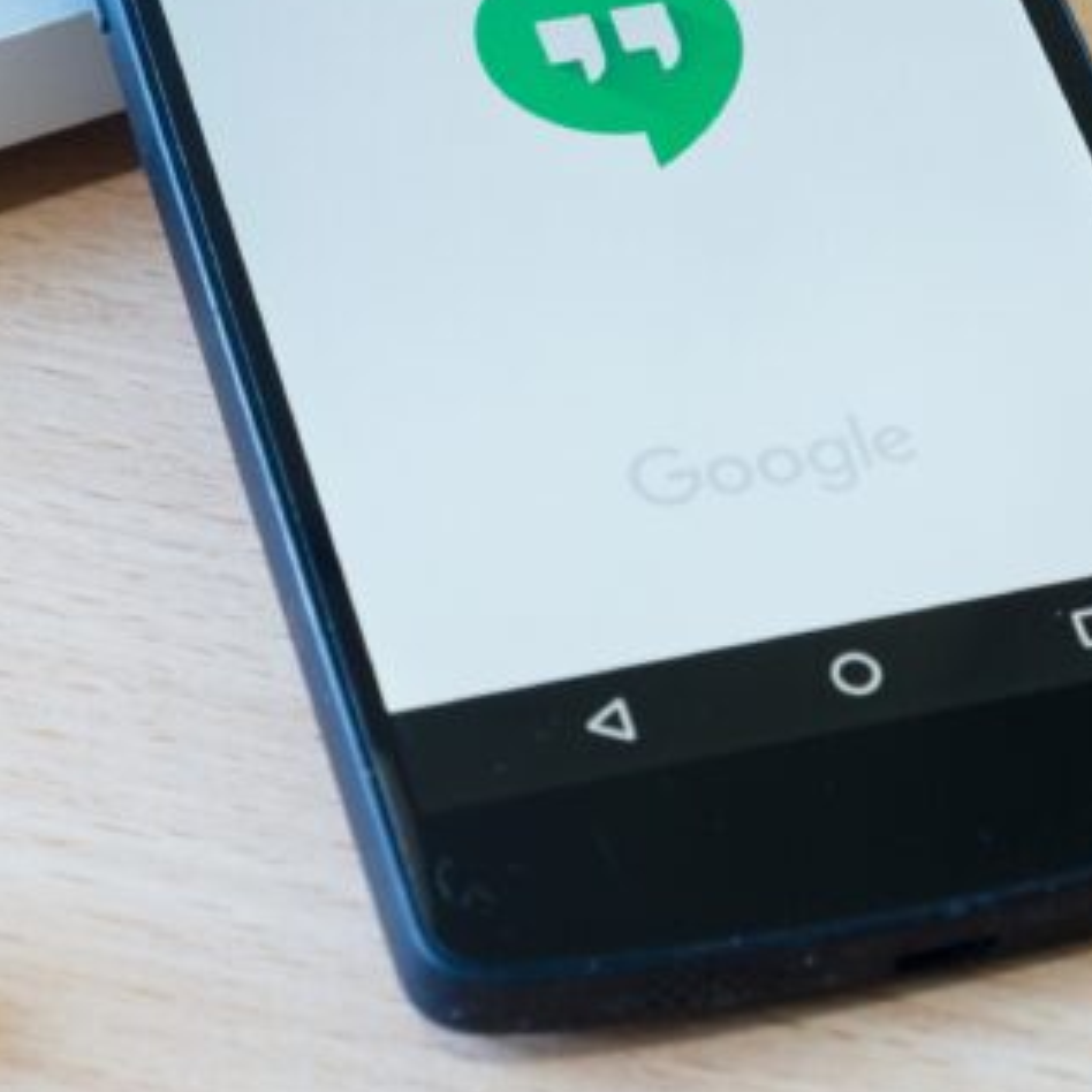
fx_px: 4818
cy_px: 358
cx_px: 646
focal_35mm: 135
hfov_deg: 12.9
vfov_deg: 12.9
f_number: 6.4
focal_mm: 32.9
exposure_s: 1/15
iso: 400
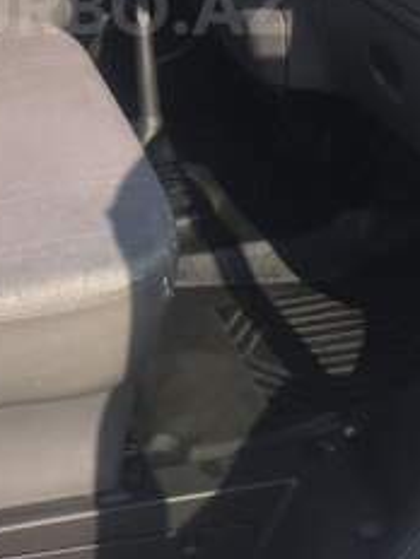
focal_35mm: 62
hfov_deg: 23.4
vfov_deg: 29.3
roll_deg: -1.5
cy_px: 7
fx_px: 1003
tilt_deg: -15.5
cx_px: 104
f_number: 2.2
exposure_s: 1/760
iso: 32
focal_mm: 4.15
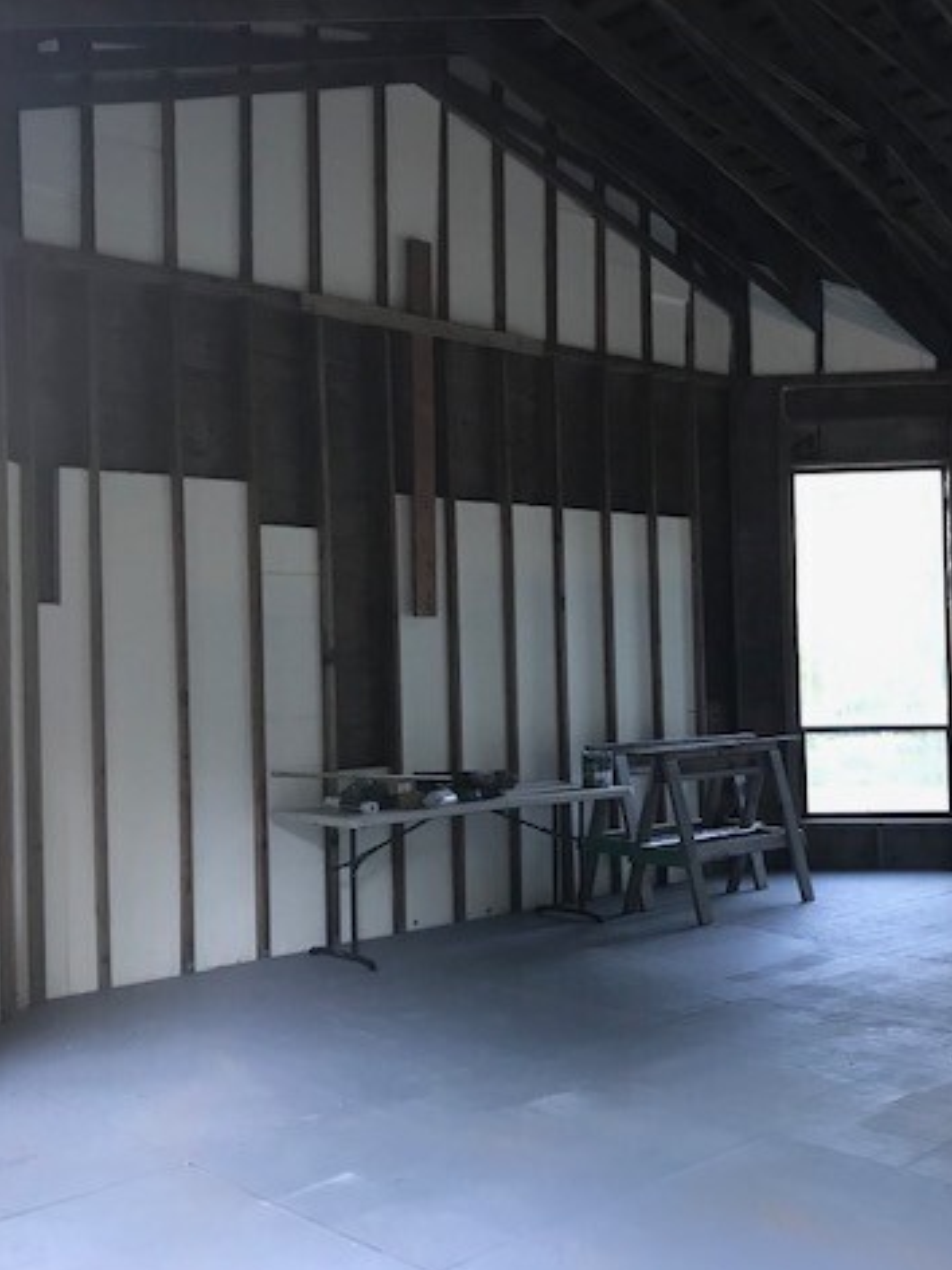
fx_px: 1393
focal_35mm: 38
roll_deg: +1.8
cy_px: 640
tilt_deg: -0.4
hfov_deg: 37.2
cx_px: 662
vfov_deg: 49.0
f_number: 1.8
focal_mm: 3.99
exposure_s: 1/15
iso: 50
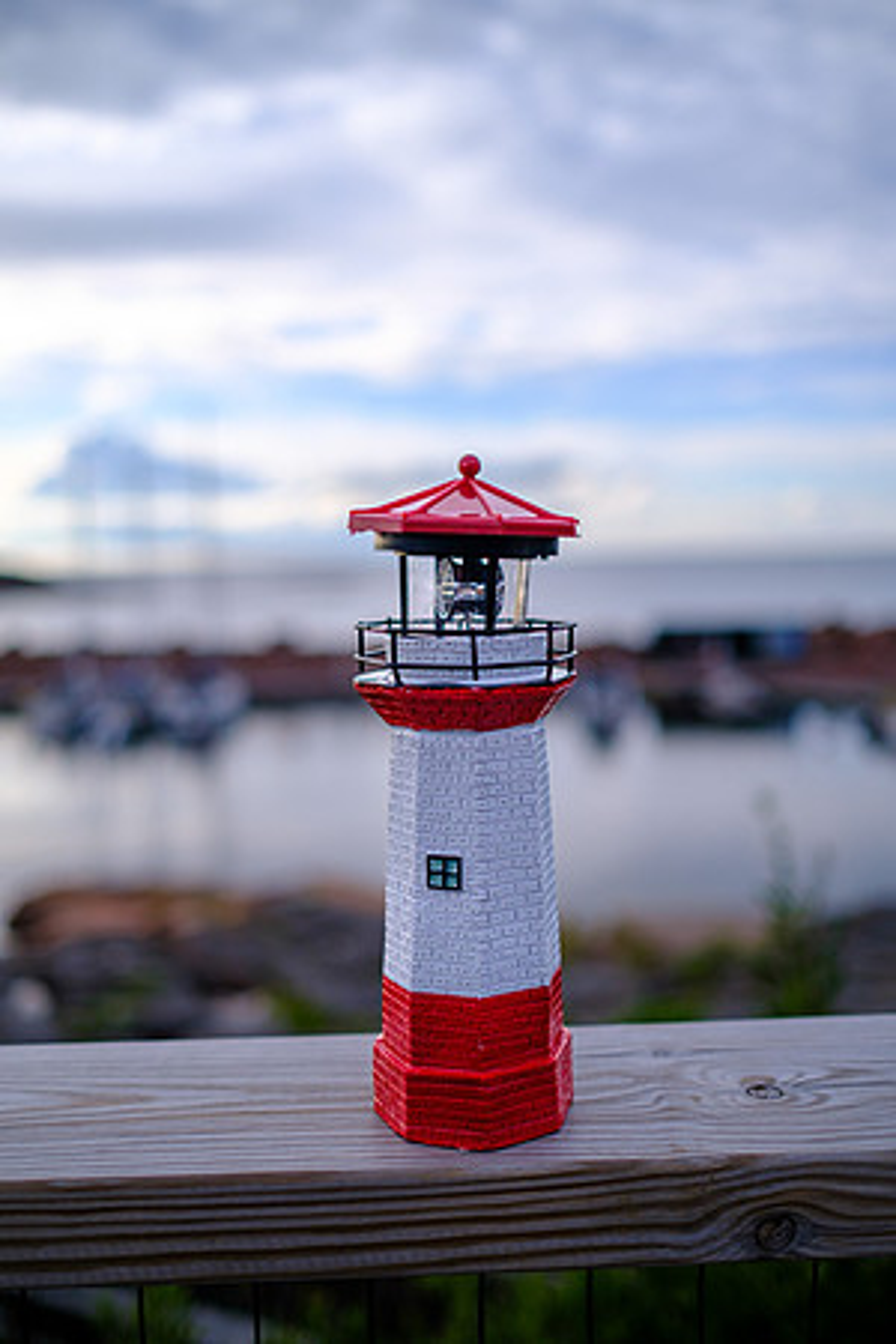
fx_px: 1307
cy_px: 672
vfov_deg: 54.4
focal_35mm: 35
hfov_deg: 37.9
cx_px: 448
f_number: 1.4
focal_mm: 23
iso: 160
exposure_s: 1/8000
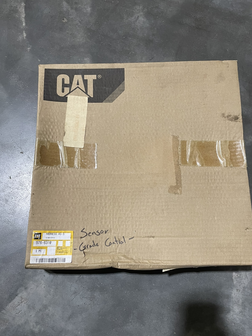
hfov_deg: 51.4
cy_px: 172
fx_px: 262
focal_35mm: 27
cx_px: 125
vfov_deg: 65.3
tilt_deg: -74.2
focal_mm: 4.2
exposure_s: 1/60
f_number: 1.6
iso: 250
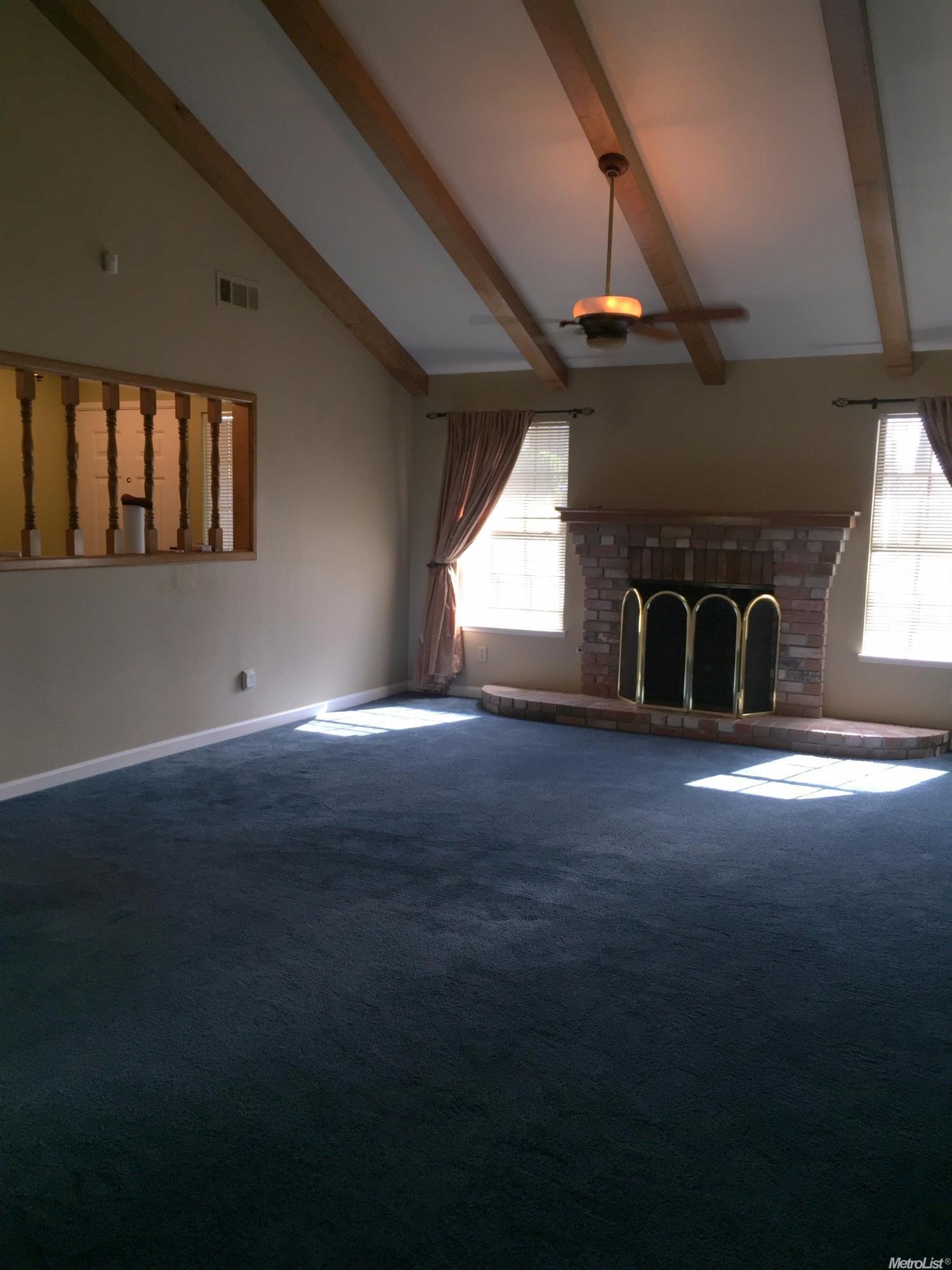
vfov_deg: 61.7
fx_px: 1063
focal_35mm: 29
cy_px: 635
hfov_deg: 48.2
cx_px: 476
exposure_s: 1/30
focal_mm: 4.15
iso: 40
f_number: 2.2
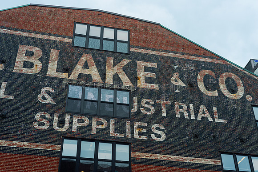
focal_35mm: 50
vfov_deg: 27.0
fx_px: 358
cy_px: 86
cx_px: 129
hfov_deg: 39.6
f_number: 4
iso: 125
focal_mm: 50
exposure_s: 1/500
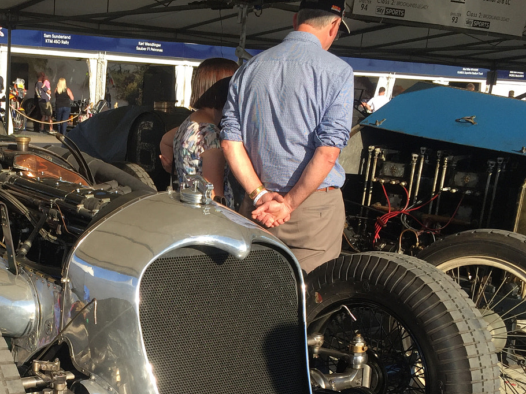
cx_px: 106
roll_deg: -1.4
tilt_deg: -19.4
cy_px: 342
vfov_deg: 27.7
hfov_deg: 36.2
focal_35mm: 51
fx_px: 775
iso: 32
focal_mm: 4.15
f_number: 2.2
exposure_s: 1/942
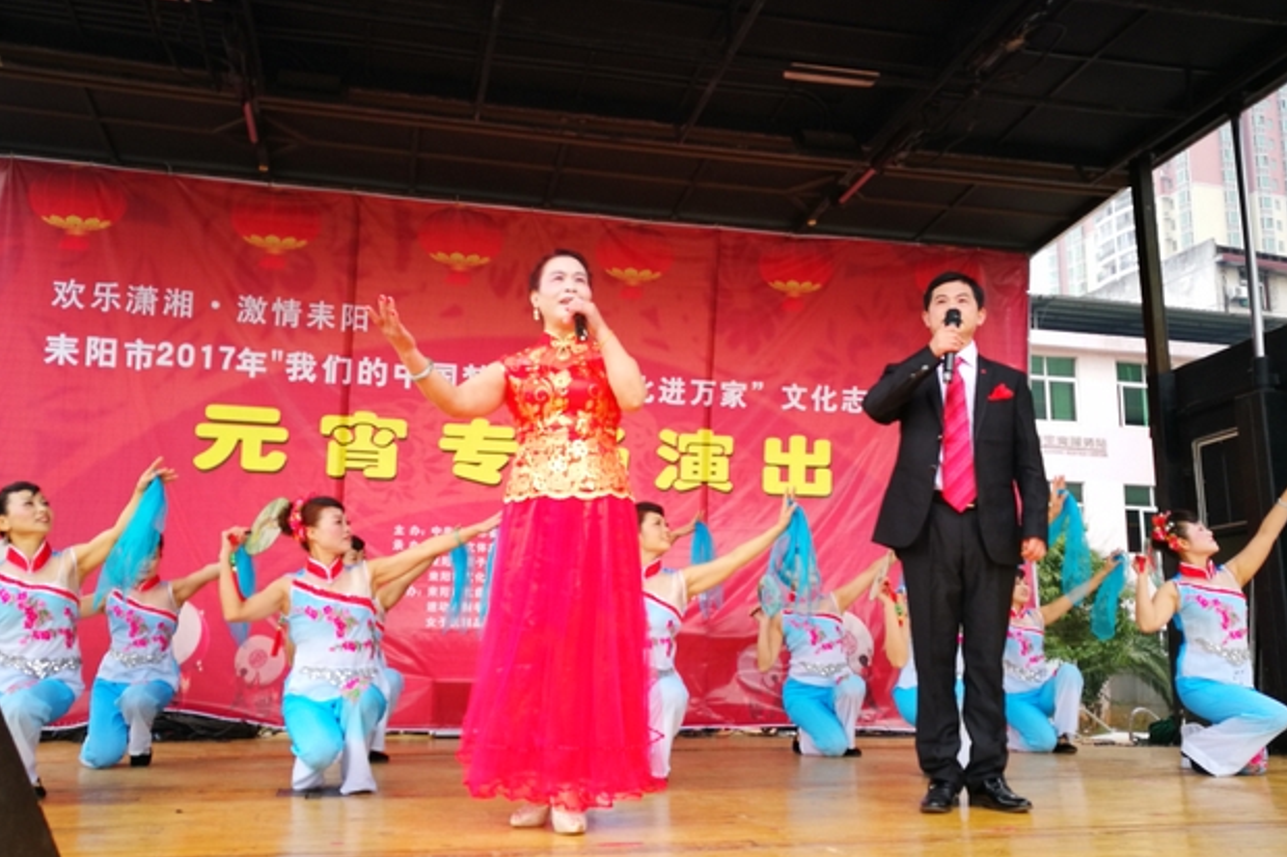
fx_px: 1036
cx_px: 654
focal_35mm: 29
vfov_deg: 44.9
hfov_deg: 63.7
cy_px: 444
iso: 50
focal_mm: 4.5
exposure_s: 1/100
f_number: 2.2
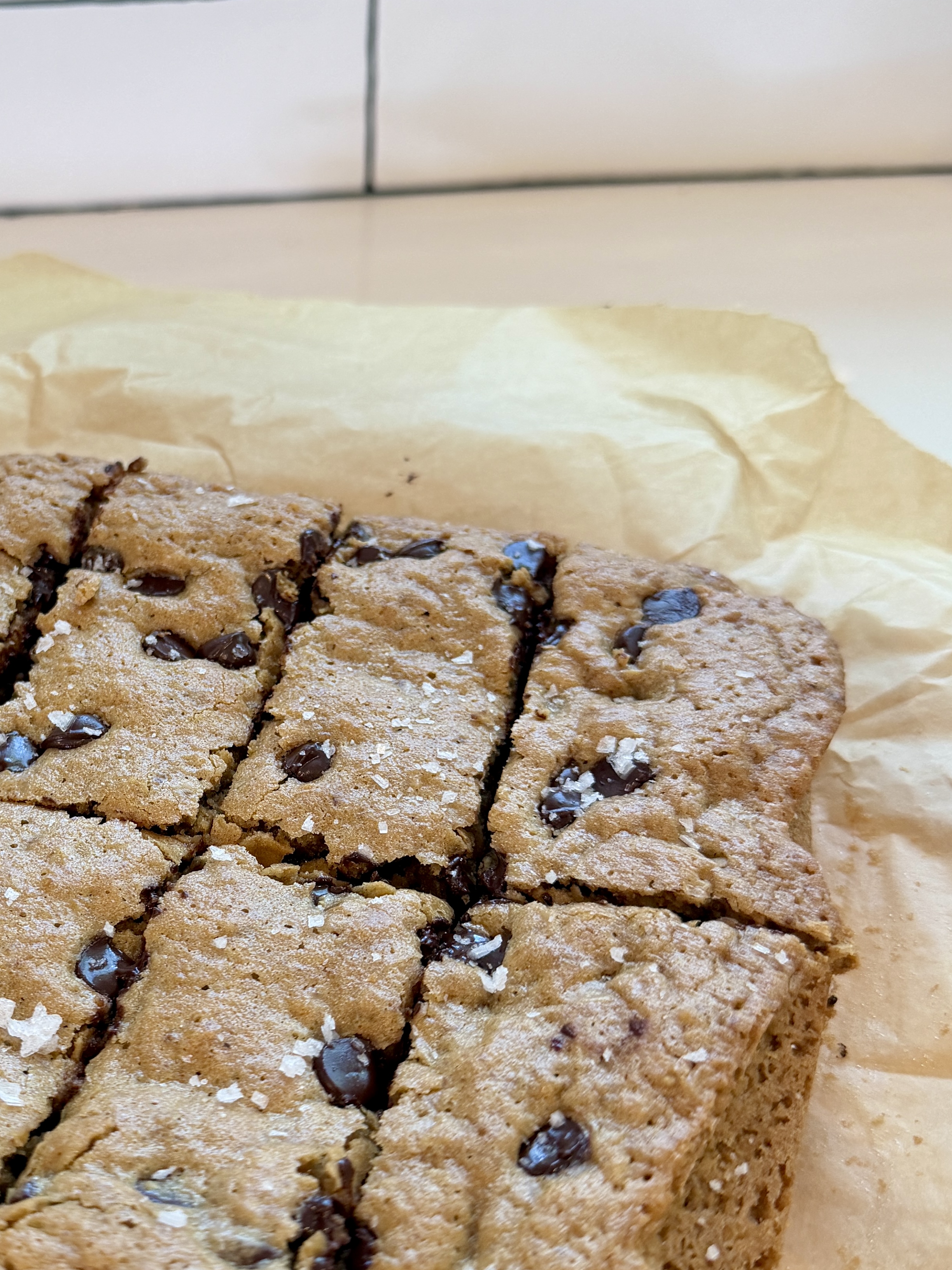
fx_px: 1540
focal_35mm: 42
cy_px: 683
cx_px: 189
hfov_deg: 33.3
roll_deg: +3.5
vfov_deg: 44.8
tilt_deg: -38.8
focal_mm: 6.76
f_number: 1.78
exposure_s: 1/111
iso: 160
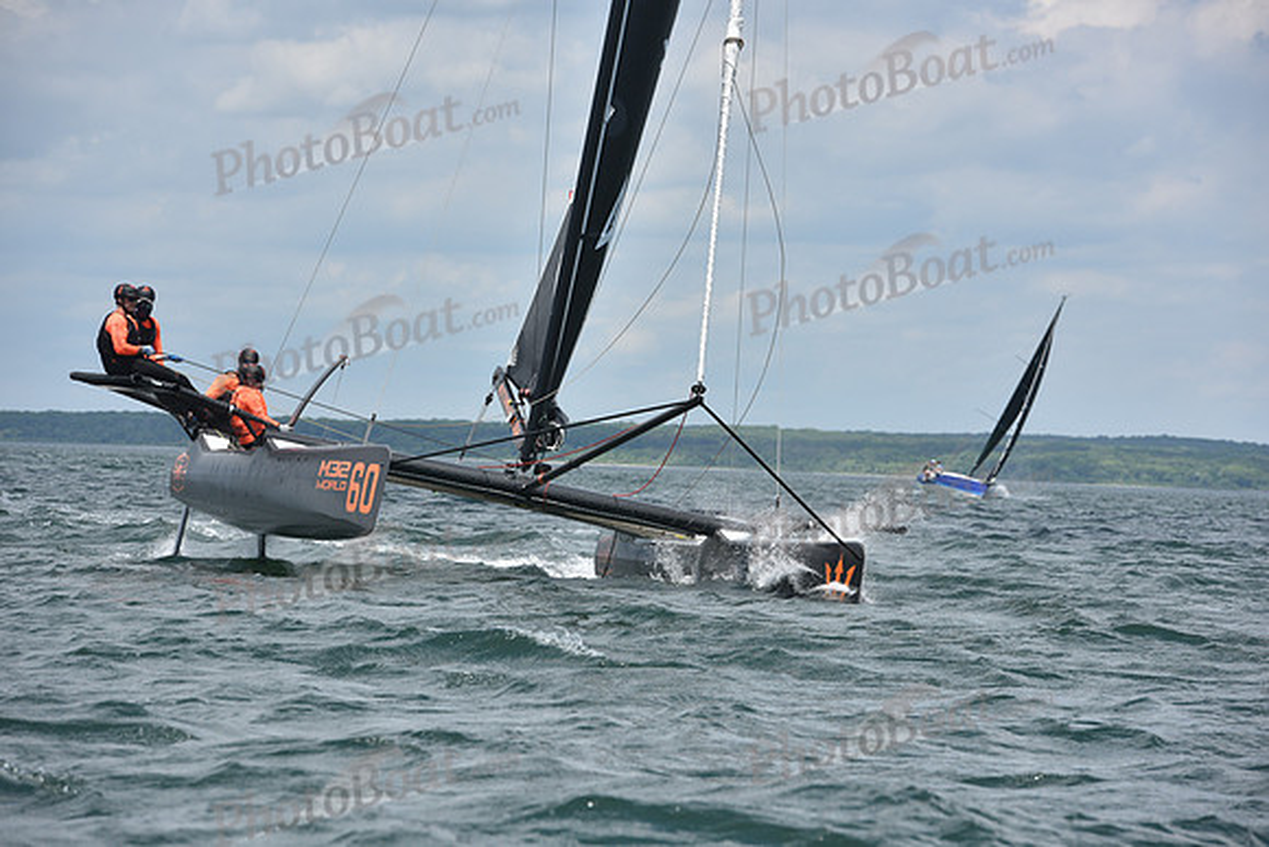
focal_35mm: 175
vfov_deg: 7.9
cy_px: 424
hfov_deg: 11.7
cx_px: 634
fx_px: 6170
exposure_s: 1/1250
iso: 250
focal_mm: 175
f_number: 8
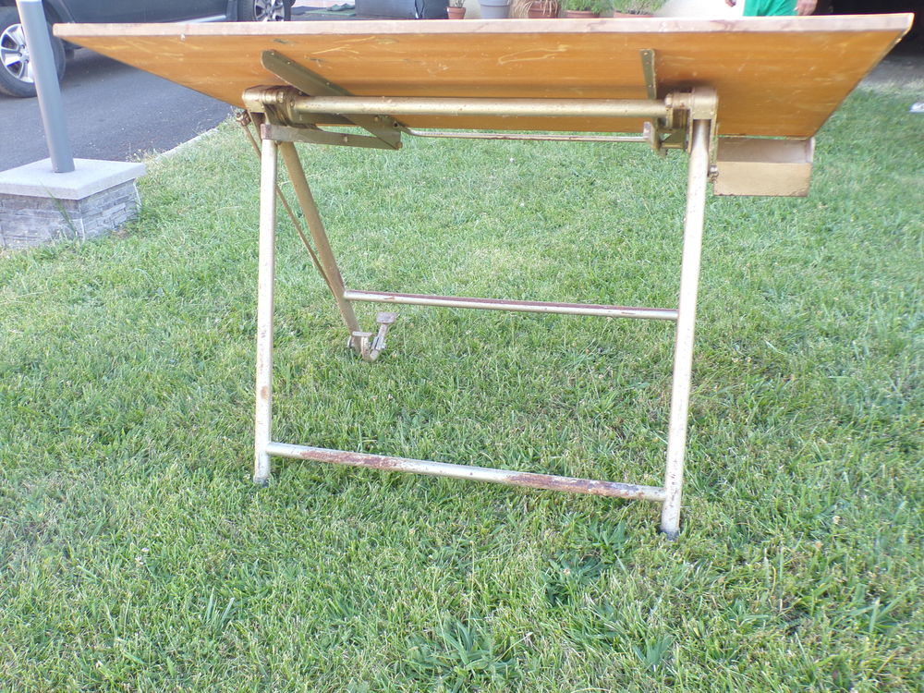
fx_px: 854
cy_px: 346
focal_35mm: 32
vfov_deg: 44.2
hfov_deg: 56.8
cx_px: 462
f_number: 3.2
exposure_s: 1/42
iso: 80
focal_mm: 5.8
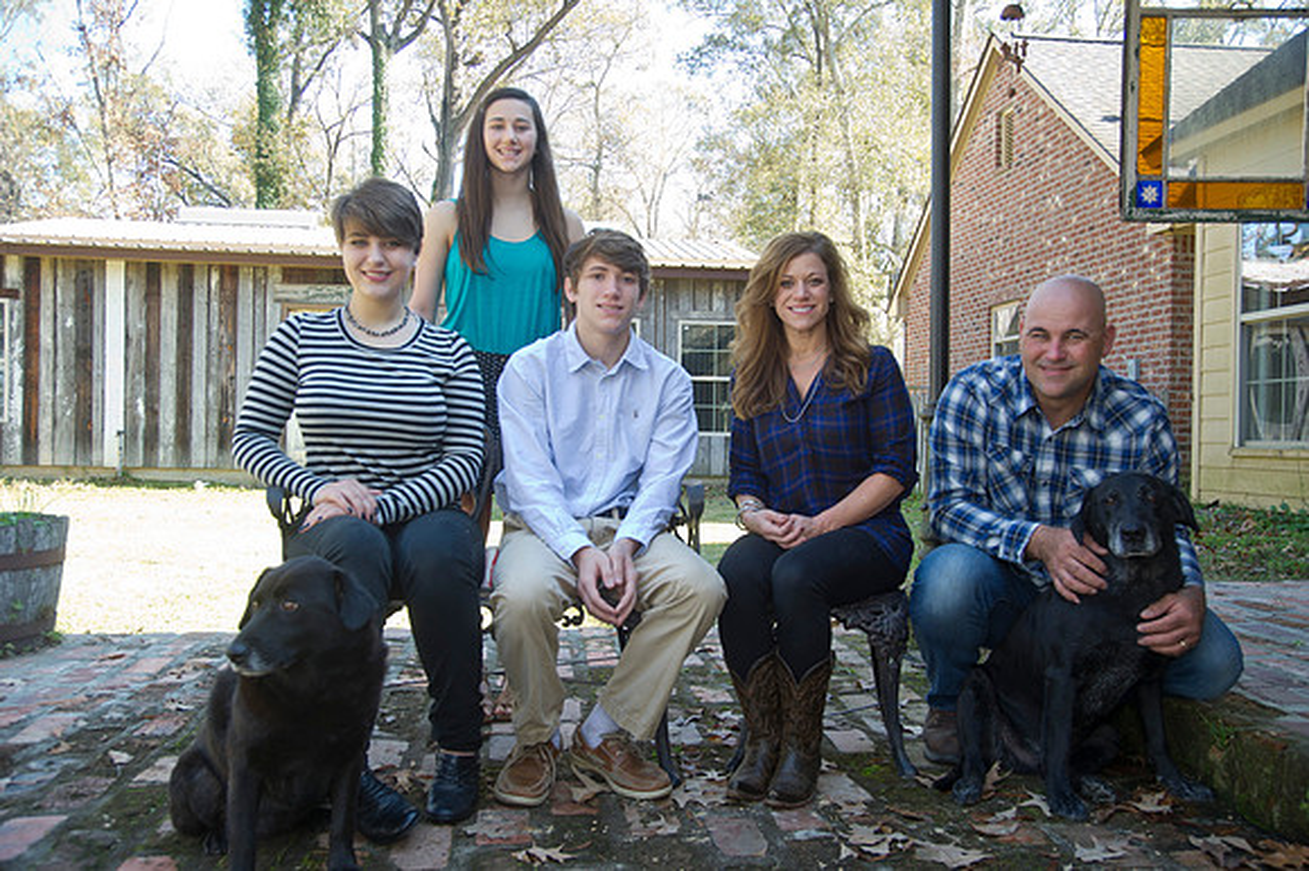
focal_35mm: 32
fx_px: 1163
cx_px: 654
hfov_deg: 58.7
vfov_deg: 41.1
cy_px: 436
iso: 400
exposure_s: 1/80
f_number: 6.3
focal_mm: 32
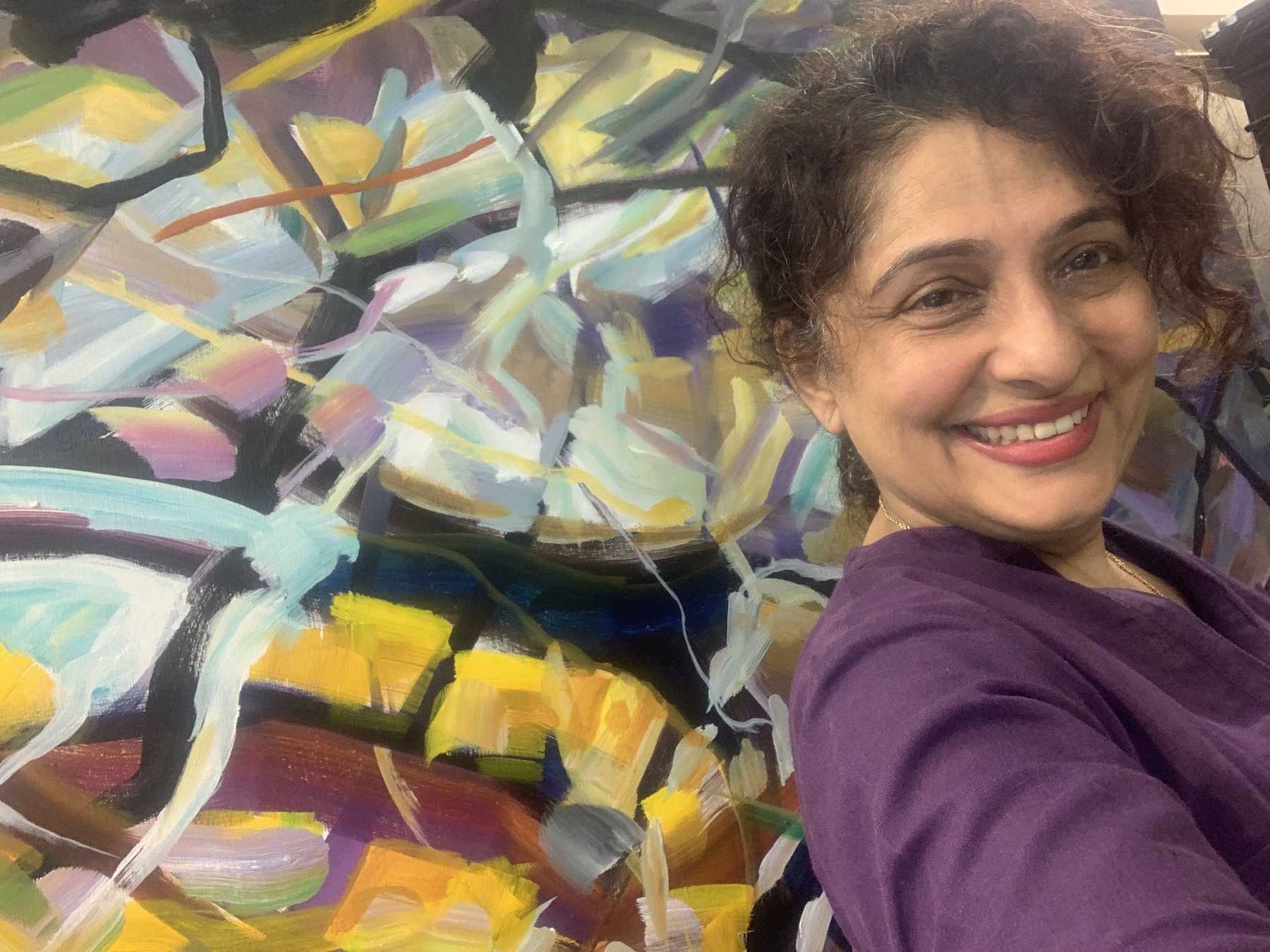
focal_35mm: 32
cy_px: 476
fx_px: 1174
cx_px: 635
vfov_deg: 44.2
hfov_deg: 56.8
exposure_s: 1/33
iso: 200
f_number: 2.2
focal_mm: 2.87
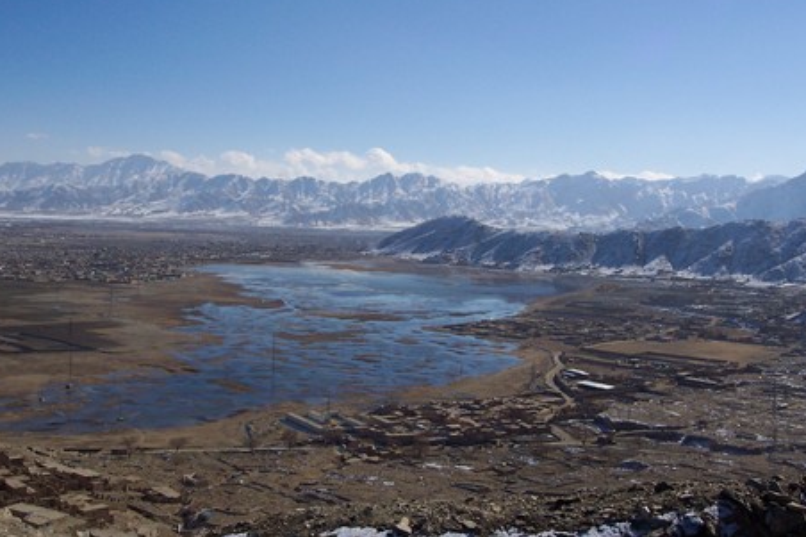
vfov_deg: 31.9
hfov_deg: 46.4
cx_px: 412
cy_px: 244
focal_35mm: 42
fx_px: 940
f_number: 4.8
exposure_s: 1/1000
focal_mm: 8
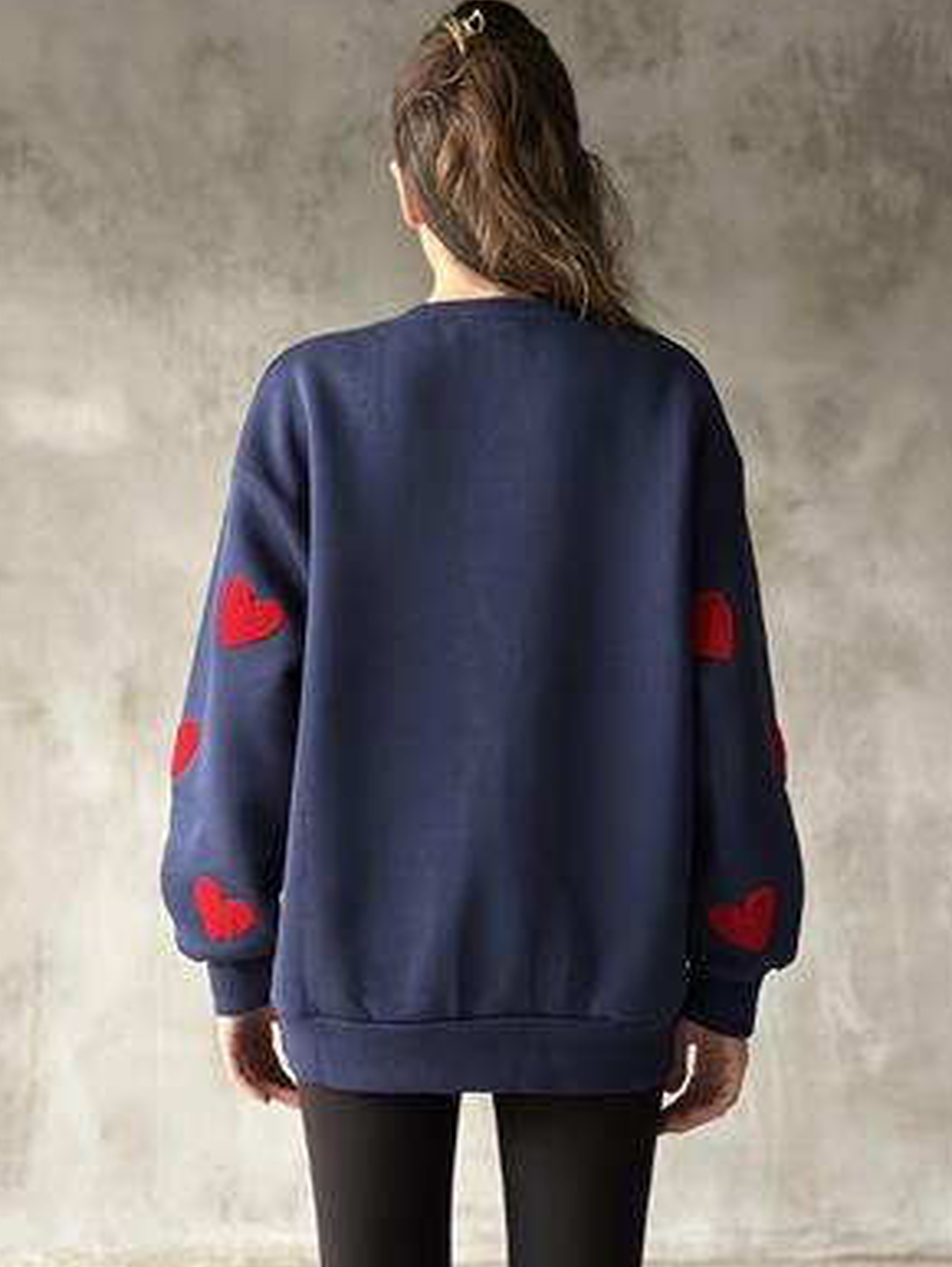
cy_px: 604
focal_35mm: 53
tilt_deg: +2.2
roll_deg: -0.6
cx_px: 446
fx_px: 1941
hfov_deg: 27.5
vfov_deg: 36.1
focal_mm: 6.86
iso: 500
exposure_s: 1/40
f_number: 1.78
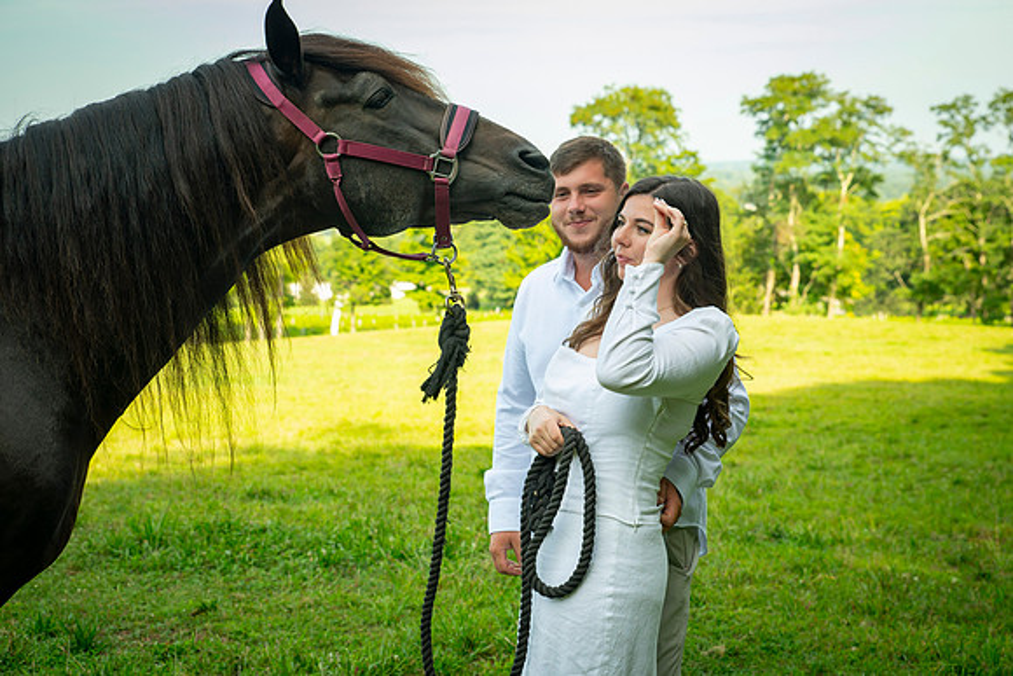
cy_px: 336
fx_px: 1622
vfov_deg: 23.5
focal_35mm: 58
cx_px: 511
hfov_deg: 34.7
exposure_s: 1/400
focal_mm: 55
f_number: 5
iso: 400
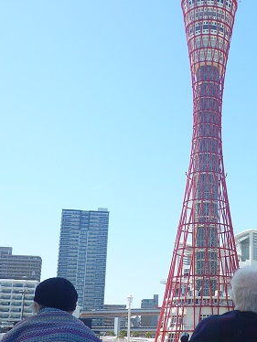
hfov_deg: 24.7
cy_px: 199
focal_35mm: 57
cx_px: 246
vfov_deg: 33.7
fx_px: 564
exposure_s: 1/500
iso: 80
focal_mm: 4.4
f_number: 3.5
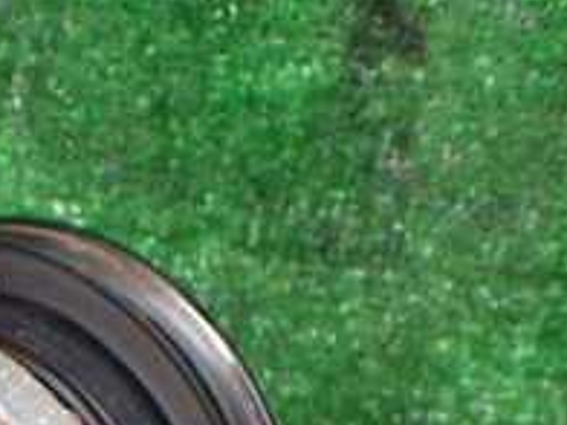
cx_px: -278
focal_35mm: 92
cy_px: 648
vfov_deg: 14.9
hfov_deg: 18.8
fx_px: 1507
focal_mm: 5.4
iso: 320
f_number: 2.3
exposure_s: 1/125
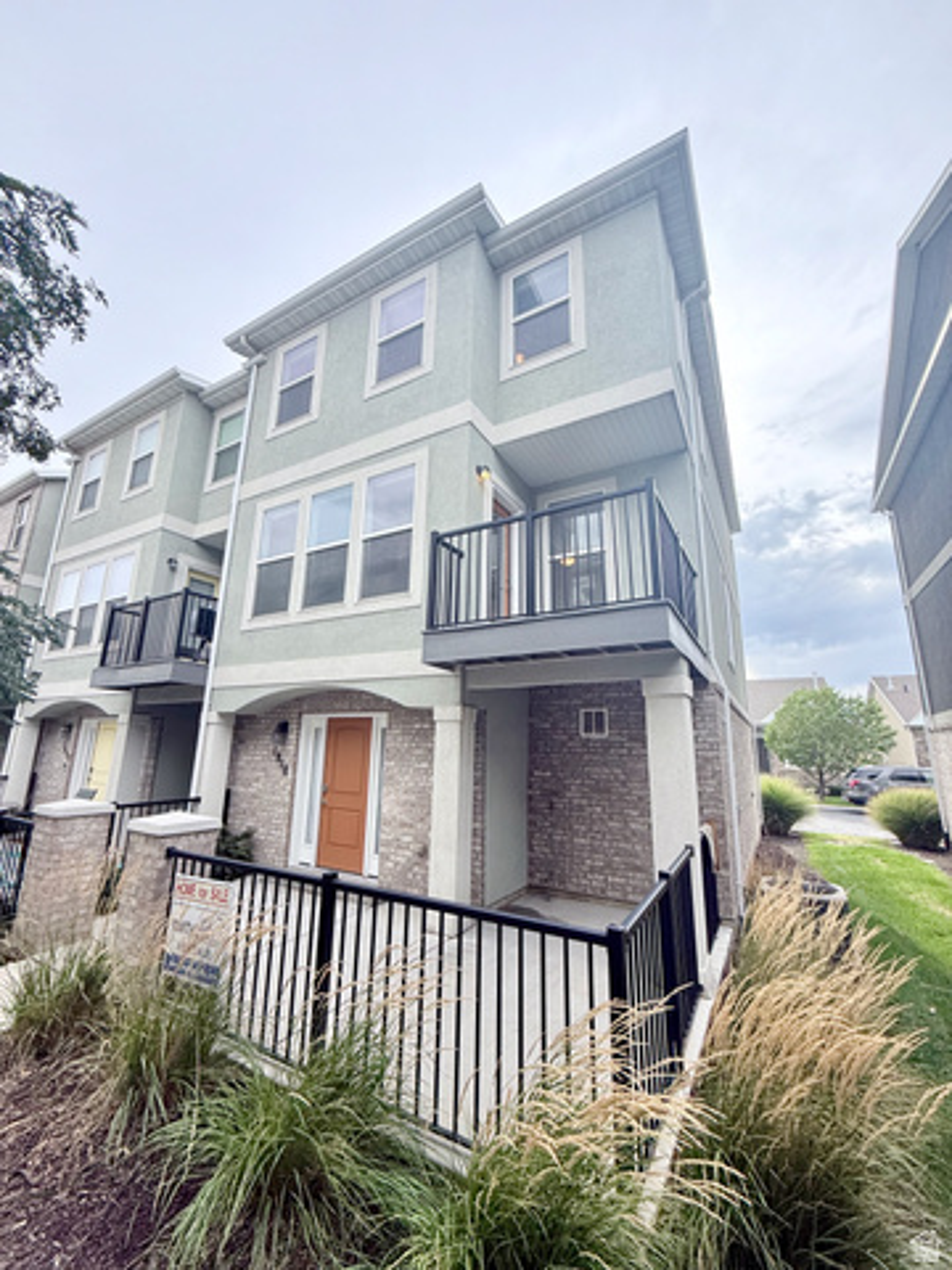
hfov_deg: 85.7
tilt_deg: +13.9
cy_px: 635
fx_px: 513
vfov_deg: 102.1
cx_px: 476
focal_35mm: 14
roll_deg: -1.3
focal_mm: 2.22
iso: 50
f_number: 2.2
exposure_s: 1/376
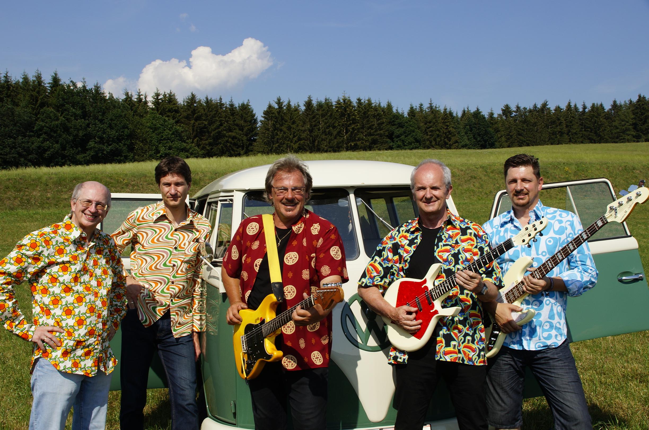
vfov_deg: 12.1
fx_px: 2025
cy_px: 215
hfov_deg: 18.2
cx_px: 324
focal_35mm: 112
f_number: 18
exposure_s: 1/160
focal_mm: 75
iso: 100
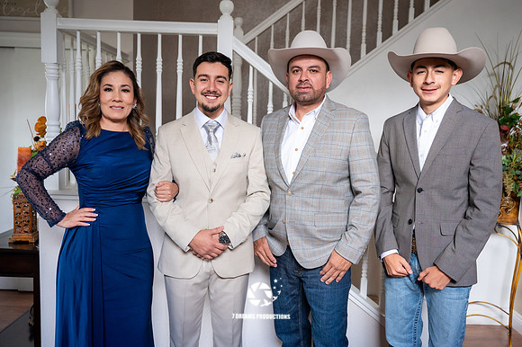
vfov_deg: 40.7
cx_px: 261
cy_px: 174
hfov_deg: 58.3
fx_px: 468
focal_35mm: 32
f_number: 3.2
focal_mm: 31
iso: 1000
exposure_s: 1/100
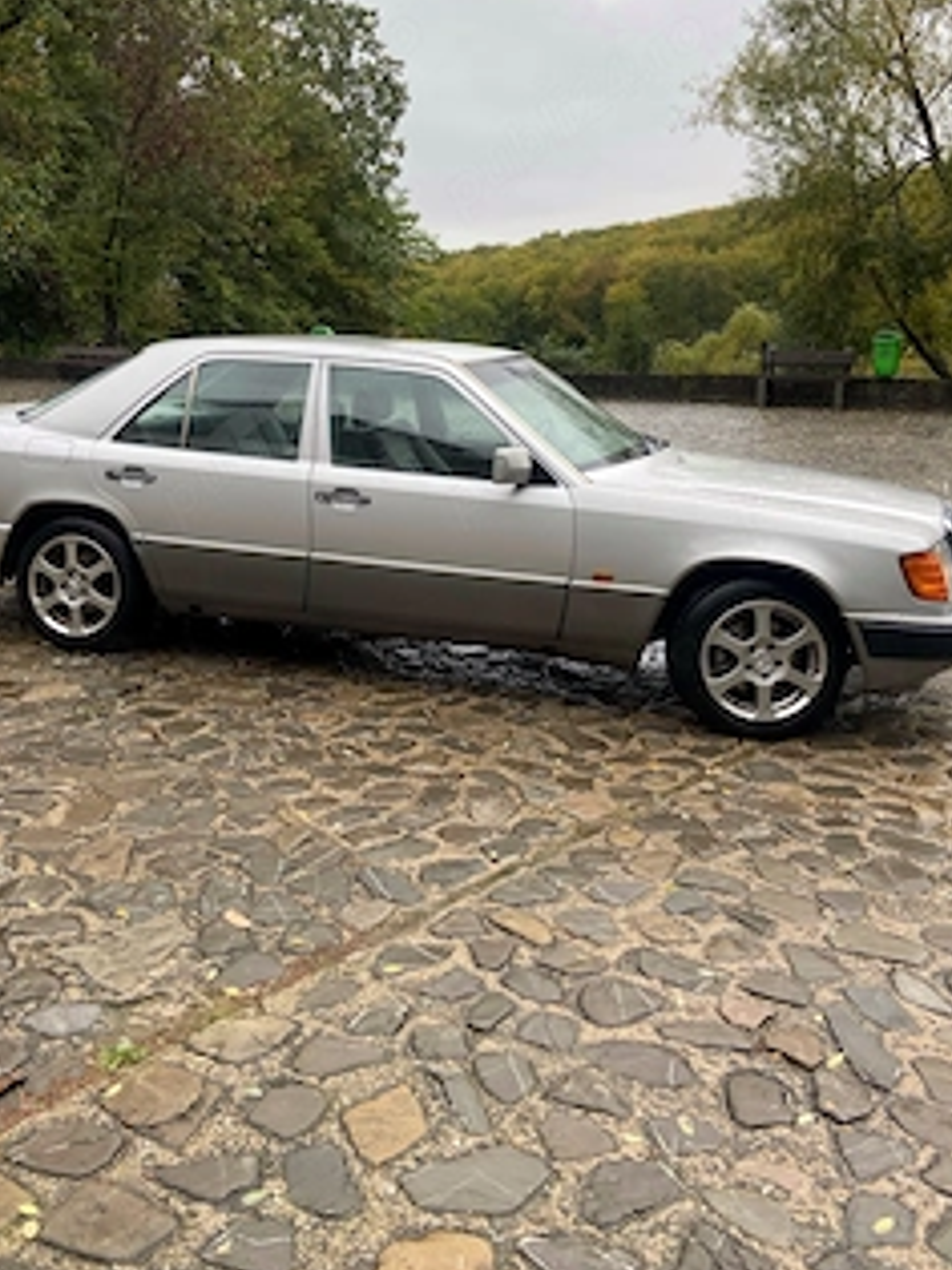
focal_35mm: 33
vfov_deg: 54.8
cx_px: 432
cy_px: 488
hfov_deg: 42.9
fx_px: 1211
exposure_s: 1/151
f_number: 1.8
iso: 32
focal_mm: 4.25
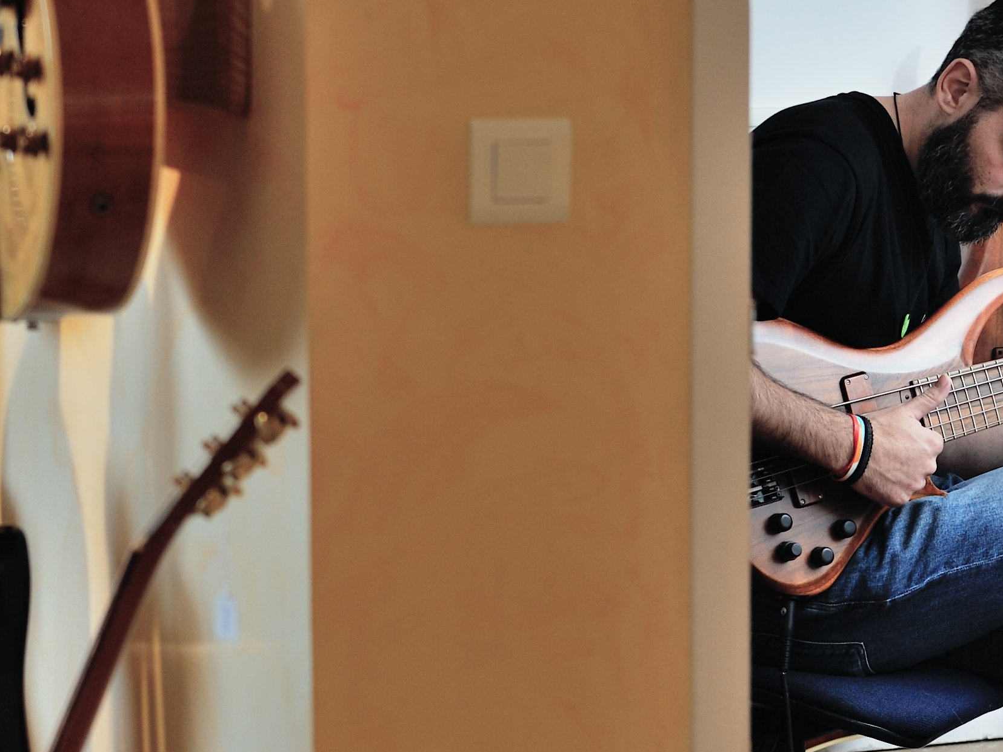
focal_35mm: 173
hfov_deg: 11.3
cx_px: 979
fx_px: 5012
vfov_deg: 8.6
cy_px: 557
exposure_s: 1/60
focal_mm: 70
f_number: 3.5
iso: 200
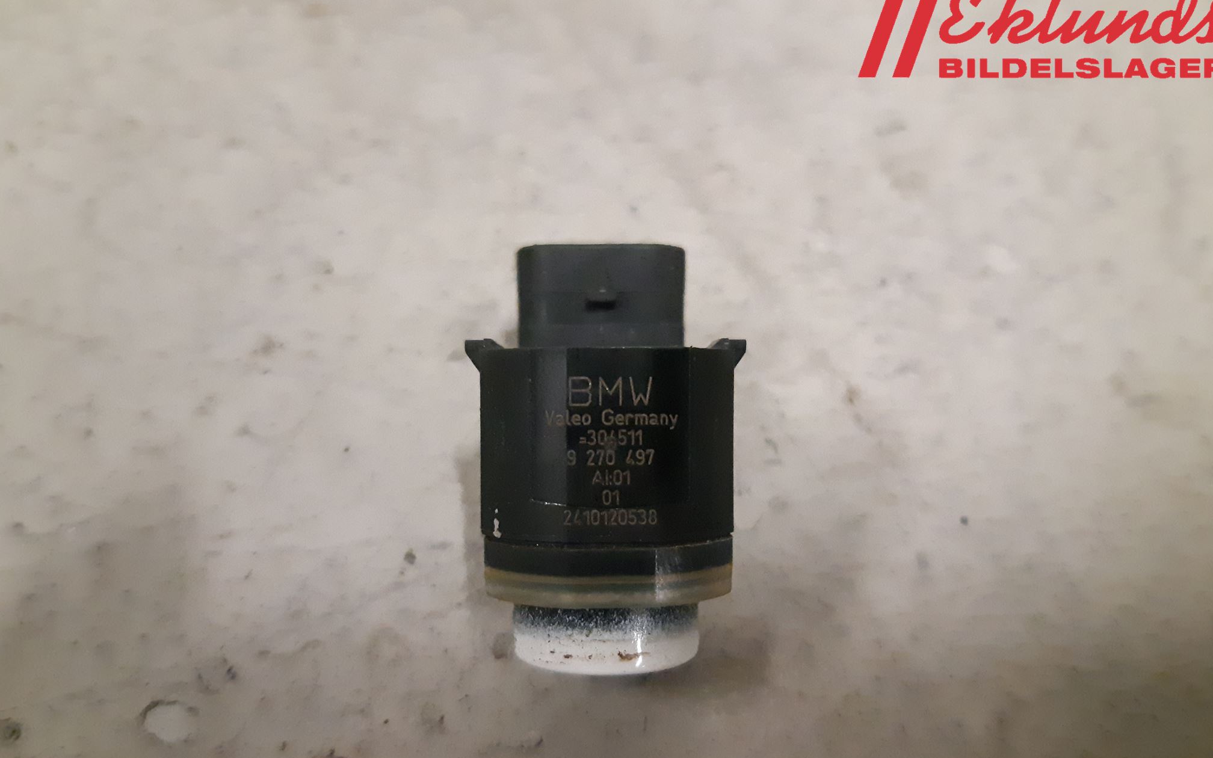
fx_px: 926
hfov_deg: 66.5
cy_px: 438
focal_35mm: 28
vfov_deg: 44.4
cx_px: 611
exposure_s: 1/111
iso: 800
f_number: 1.7
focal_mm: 3.93
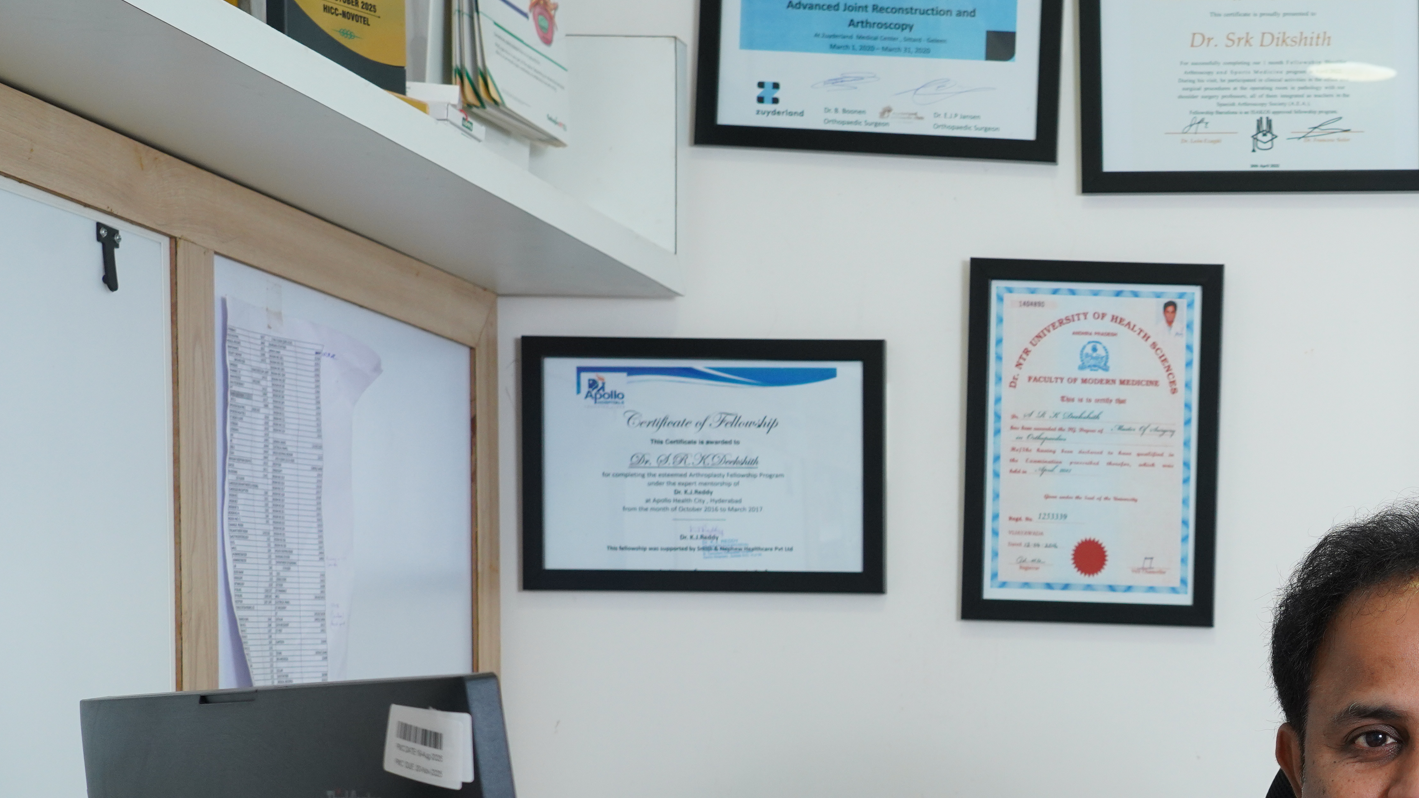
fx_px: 2859
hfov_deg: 26.1
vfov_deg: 15.6
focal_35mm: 76
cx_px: 1483
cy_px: 787
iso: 800
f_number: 6.3
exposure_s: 1/160
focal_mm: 34
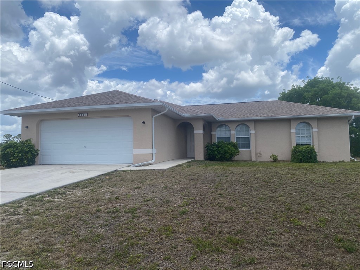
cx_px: 180
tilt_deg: +4.2
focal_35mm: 26
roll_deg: +0.0
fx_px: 270
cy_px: 135
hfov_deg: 67.3
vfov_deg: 53.1
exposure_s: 1/4274
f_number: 1.8
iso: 32
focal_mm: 4.25
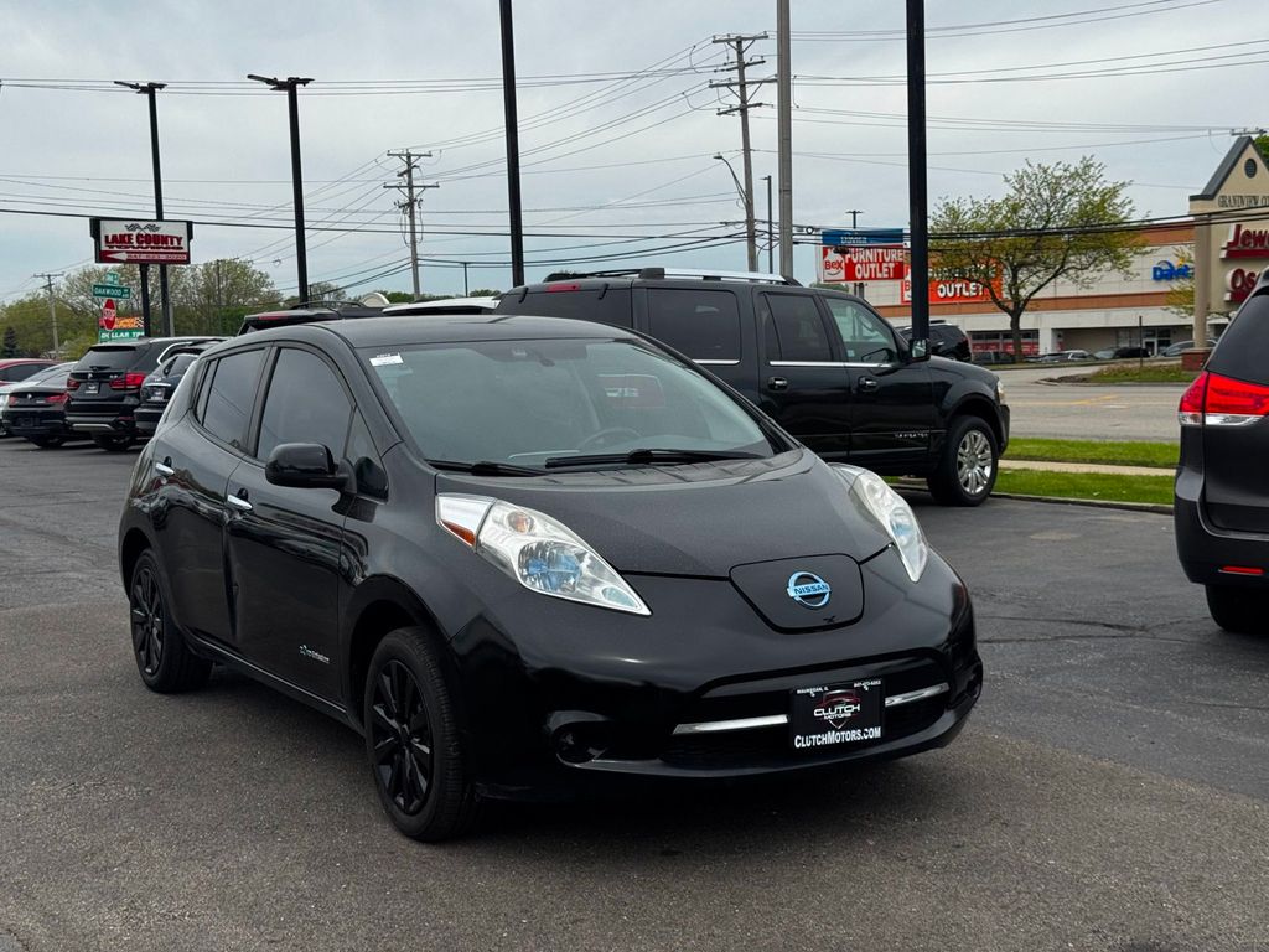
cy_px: 476
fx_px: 1760
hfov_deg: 39.7
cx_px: 634
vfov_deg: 30.3
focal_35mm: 48
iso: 64
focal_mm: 6.76
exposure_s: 1/3817
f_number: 1.78
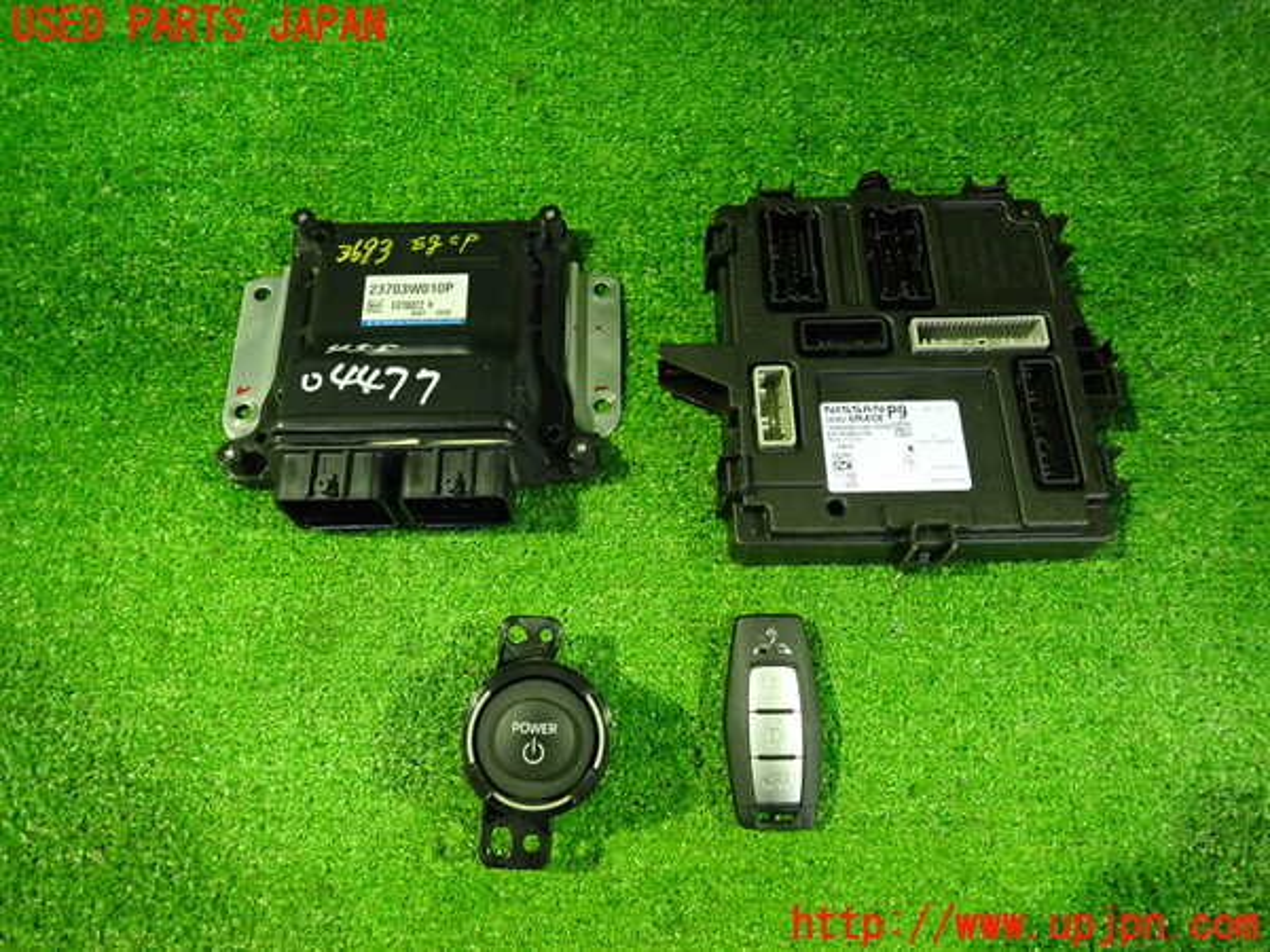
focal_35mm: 25
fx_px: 917
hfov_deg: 69.4
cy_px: 476
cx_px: 635
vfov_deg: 54.9
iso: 800
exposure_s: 1/25
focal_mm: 4.5
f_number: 2
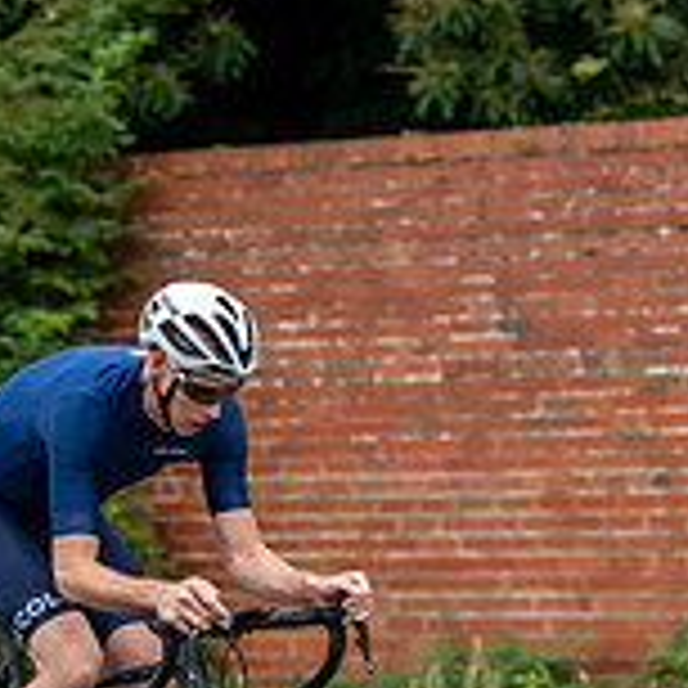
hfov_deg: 5.5
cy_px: 474
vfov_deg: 5.5
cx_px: 175
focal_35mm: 319
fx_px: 7173
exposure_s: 1/800
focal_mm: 99
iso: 800
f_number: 2.8
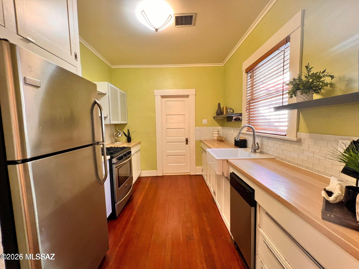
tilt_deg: -4.9
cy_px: 134
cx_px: 180
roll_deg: +0.9
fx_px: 135
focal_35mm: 13
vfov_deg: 89.9
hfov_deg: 106.2
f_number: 1.8
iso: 200
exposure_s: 1/60
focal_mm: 1.57
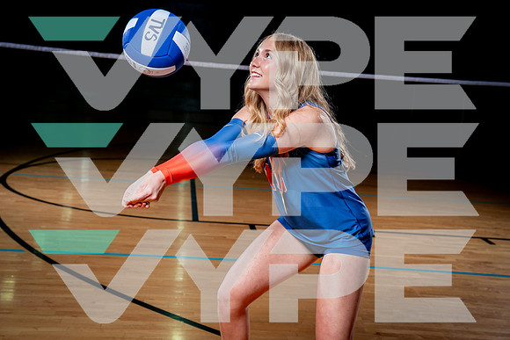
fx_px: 779
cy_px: 170
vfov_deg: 24.6
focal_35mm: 55
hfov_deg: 36.2
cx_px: 255
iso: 250
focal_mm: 55
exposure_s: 1/250
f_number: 5.6
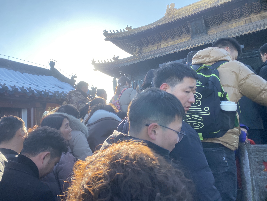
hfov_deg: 69.4
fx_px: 193
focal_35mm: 25
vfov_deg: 54.9
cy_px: 100
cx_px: 134
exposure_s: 1/685
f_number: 1.8
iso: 32
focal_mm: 4.25
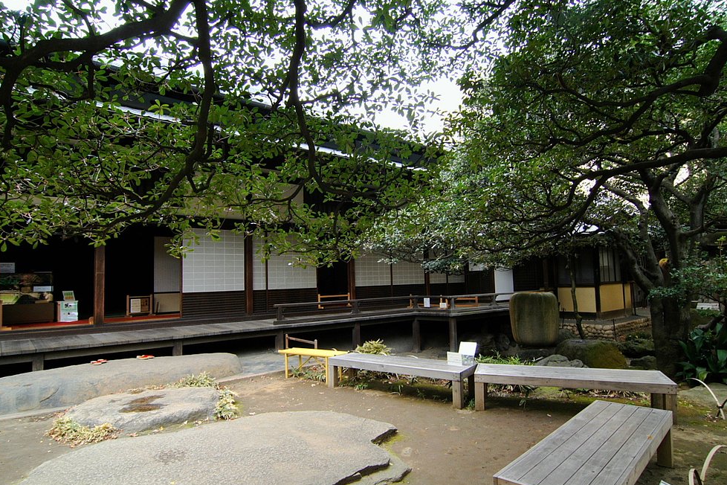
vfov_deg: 57.2
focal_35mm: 22
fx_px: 444
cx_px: 362
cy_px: 244
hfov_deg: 78.6
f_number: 6.7
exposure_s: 1/30
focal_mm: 14
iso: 200
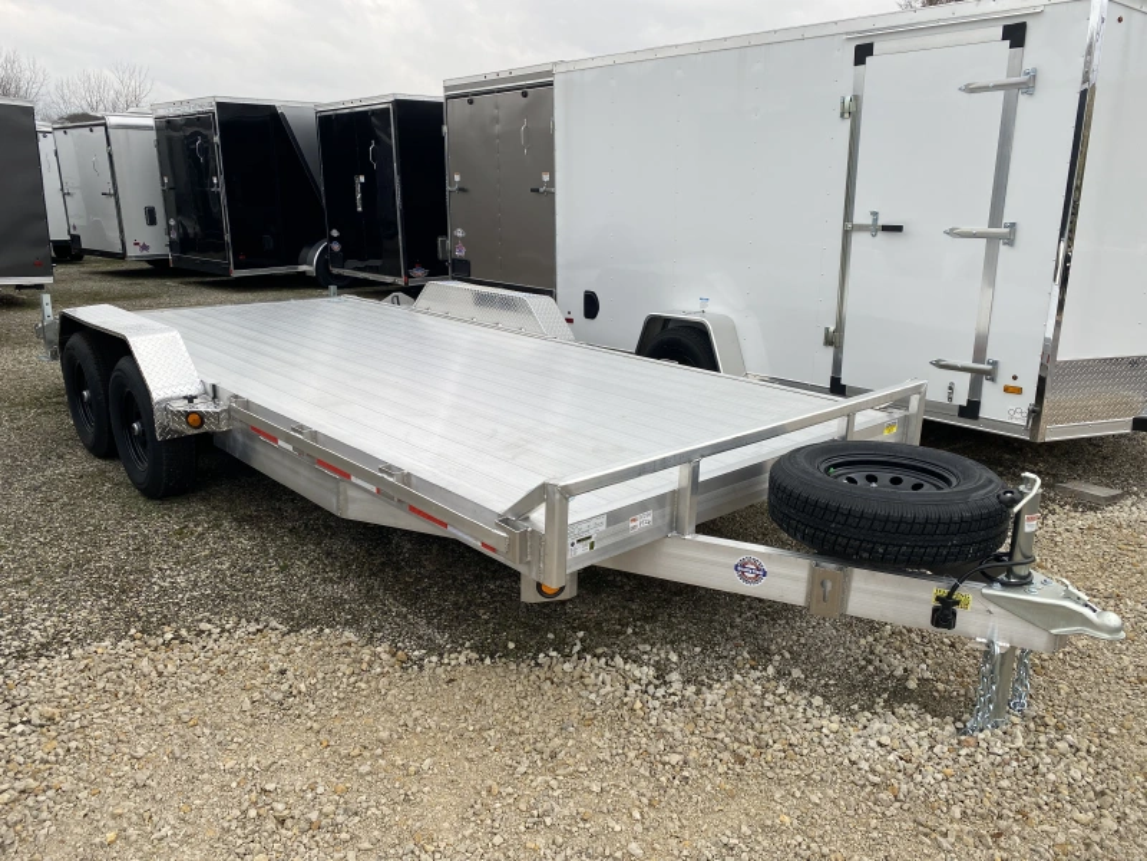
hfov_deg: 67.3
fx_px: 862
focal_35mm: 26
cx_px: 574
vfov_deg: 53.1
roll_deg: -1.0
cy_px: 430
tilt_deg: -15.2
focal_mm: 4.25
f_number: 1.8
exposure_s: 1/421
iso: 32
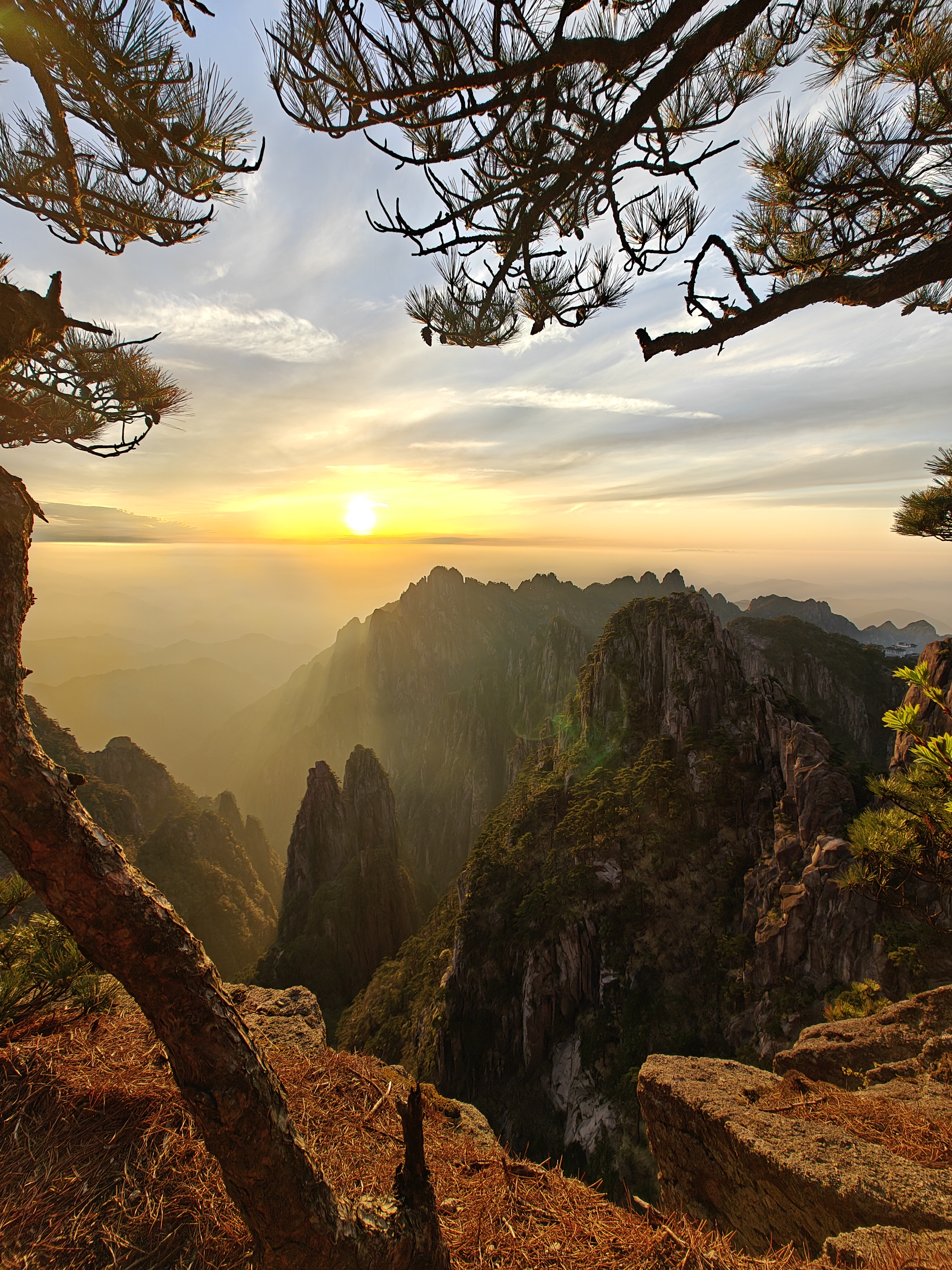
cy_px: 635
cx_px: 476
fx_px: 513
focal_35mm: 14
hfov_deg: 85.7
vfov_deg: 102.1
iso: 64
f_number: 2.2
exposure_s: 1/463
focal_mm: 2.62
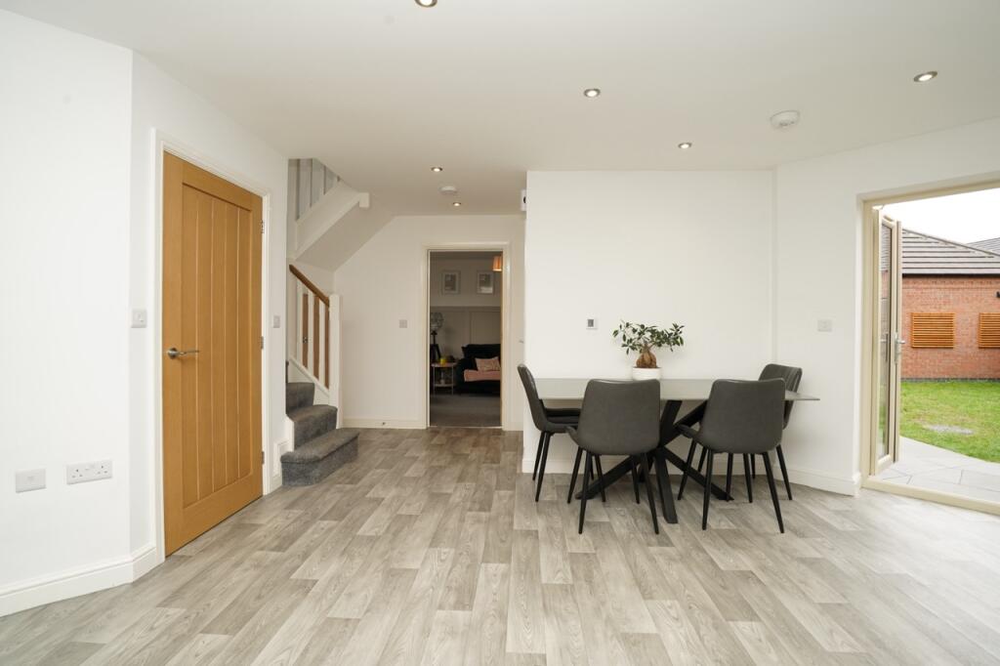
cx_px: 500
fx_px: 444
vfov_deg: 73.7
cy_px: 333
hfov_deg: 96.8
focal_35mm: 16
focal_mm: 16
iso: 400
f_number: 8
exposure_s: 1/80
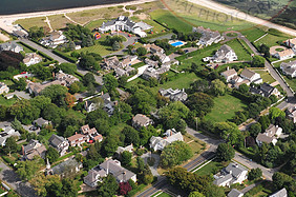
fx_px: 607
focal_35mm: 74
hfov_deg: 27.1
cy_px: 1
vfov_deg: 17.9
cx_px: 212
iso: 200
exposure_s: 1/250
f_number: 5.6
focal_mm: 24
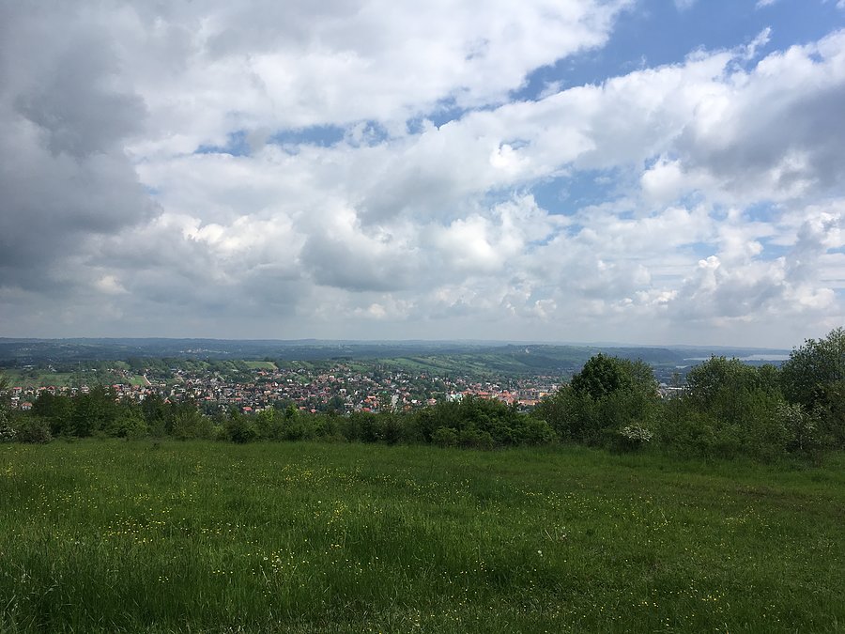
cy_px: 317
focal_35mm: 29
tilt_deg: +0.7
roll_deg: -0.7
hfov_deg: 61.7
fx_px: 708
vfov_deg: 48.2
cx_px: 422
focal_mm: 4.15
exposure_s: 1/2747
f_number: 2.2
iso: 25
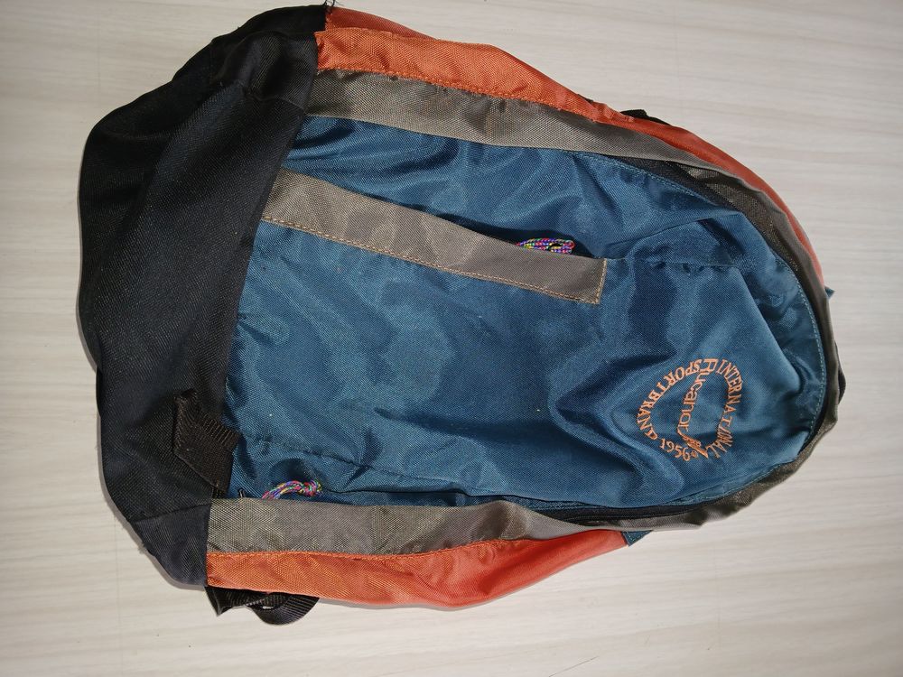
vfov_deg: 53.1
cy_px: 338
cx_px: 452
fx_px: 678
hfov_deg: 67.3
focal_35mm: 26
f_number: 1.8
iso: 100
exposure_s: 1/50
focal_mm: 3.98
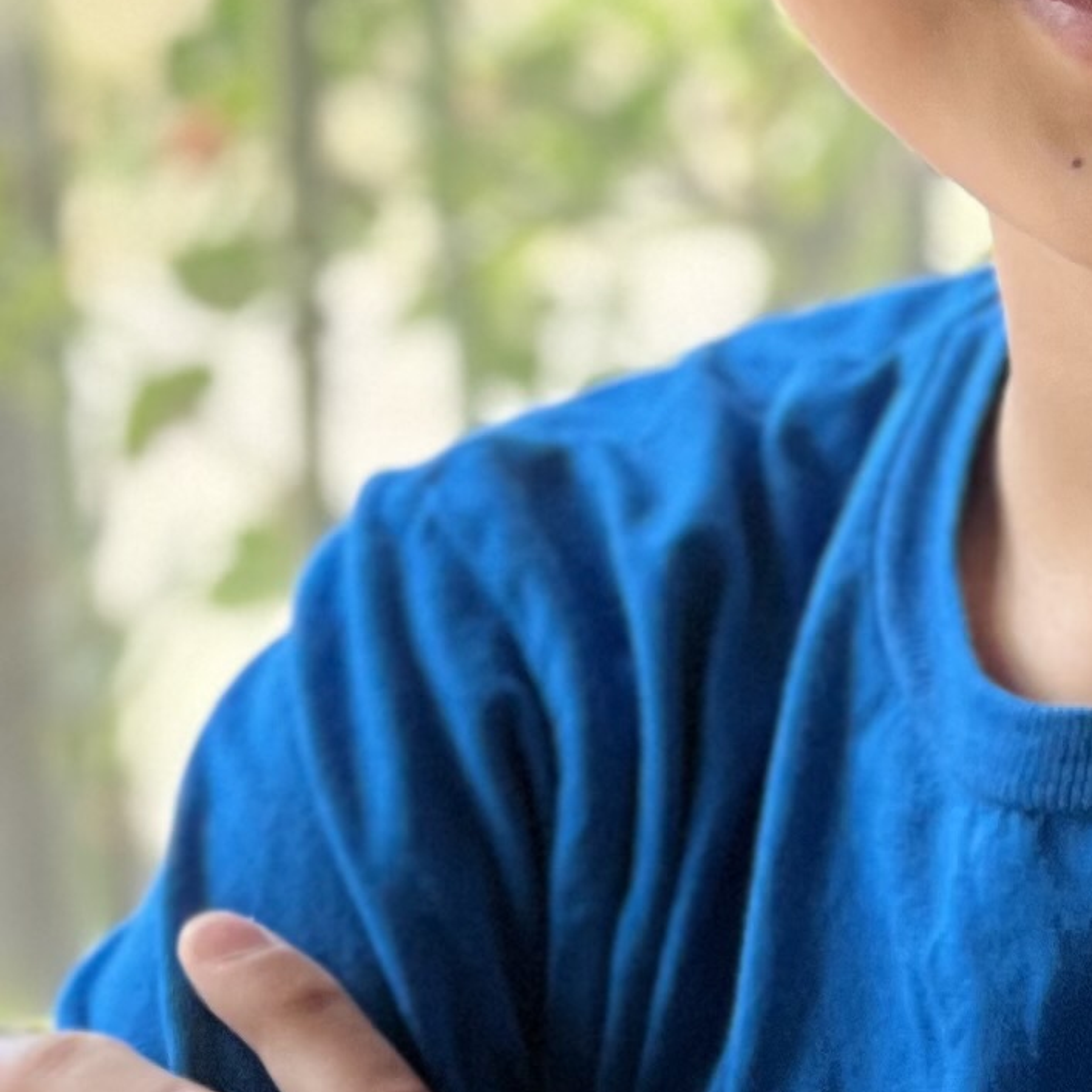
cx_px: 630
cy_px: 238
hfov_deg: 4.5
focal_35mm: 388
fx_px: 13848
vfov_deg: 4.5
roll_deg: +1.2
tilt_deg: -8.1
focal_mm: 9
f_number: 2.8
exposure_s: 1/121
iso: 100
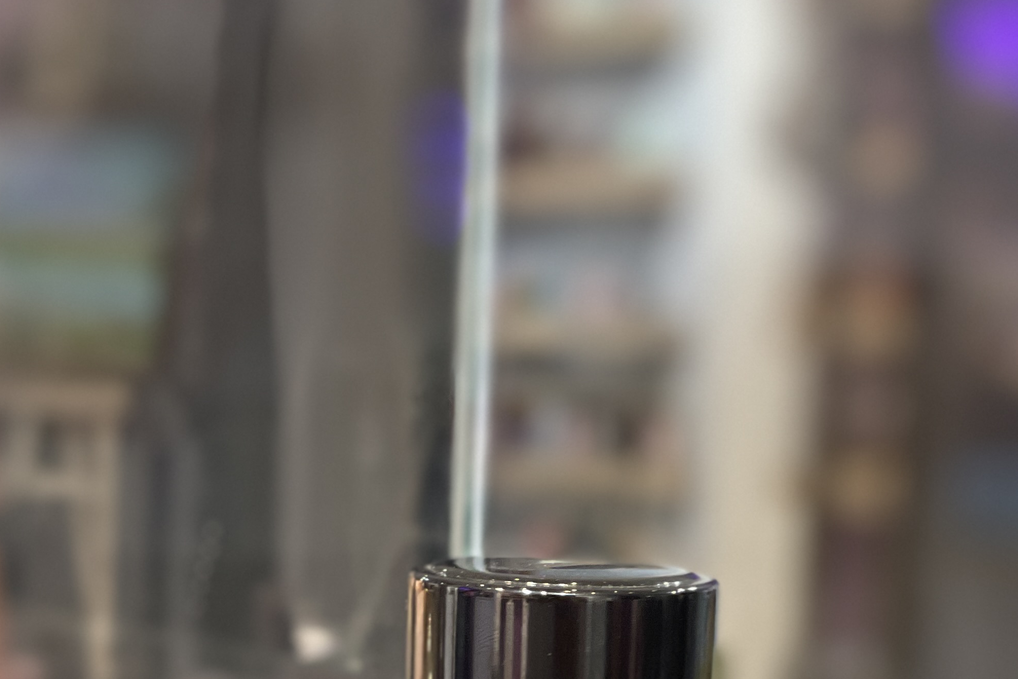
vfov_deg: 12.1
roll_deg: -2.7
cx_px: 642
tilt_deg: -10.6
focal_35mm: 110
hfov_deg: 18.6
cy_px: 907
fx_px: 3111
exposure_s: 1/50
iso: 125
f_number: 2
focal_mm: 6
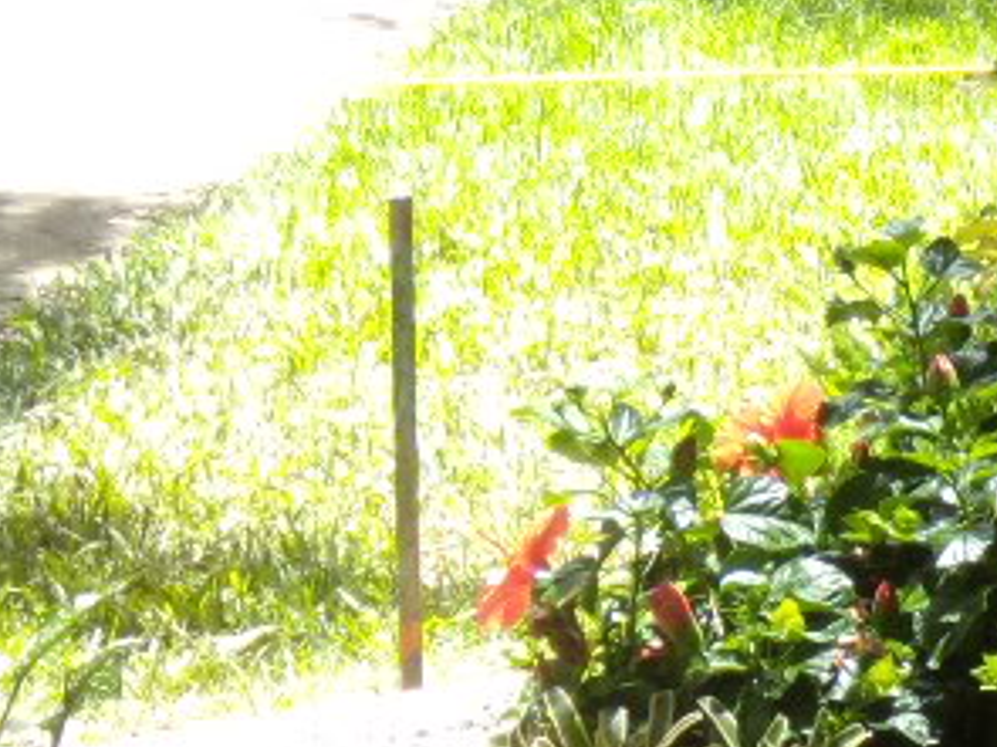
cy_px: 1153
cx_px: 1105
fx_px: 3599
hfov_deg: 15.4
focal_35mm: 125
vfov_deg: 11.3
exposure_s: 1/125
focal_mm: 6.4
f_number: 3.6
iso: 100
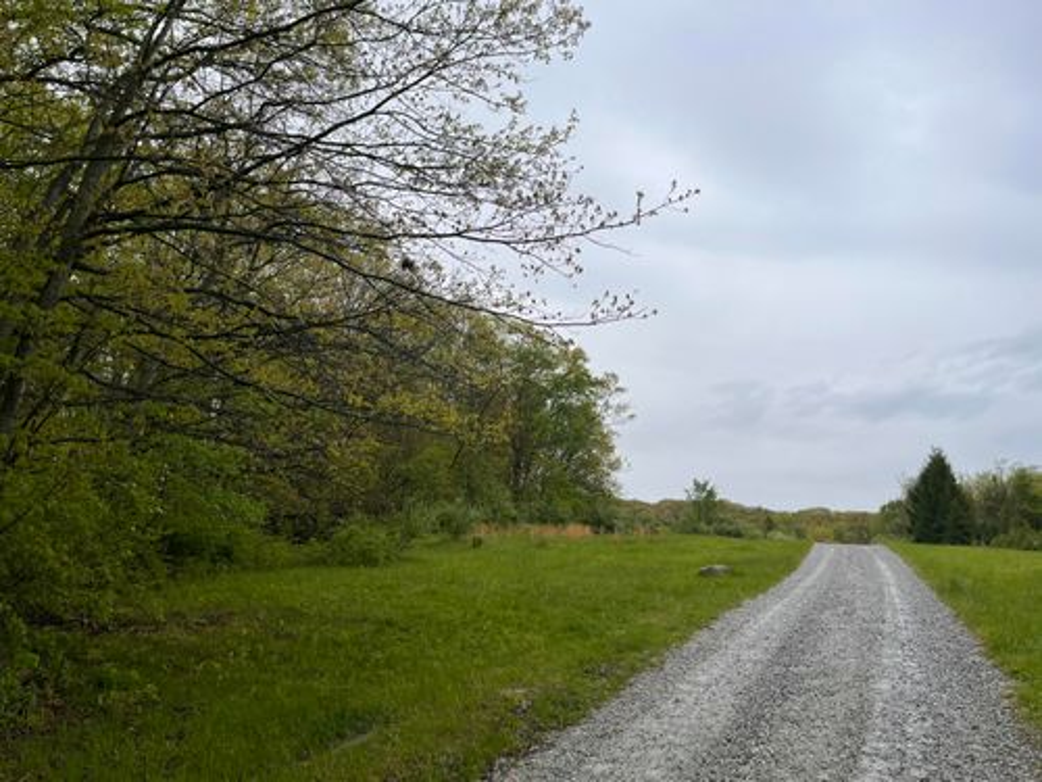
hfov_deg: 67.3
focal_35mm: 26
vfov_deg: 53.1
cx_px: 521
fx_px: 783
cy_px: 391
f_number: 1.6
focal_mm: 5.1
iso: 50
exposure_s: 1/2137
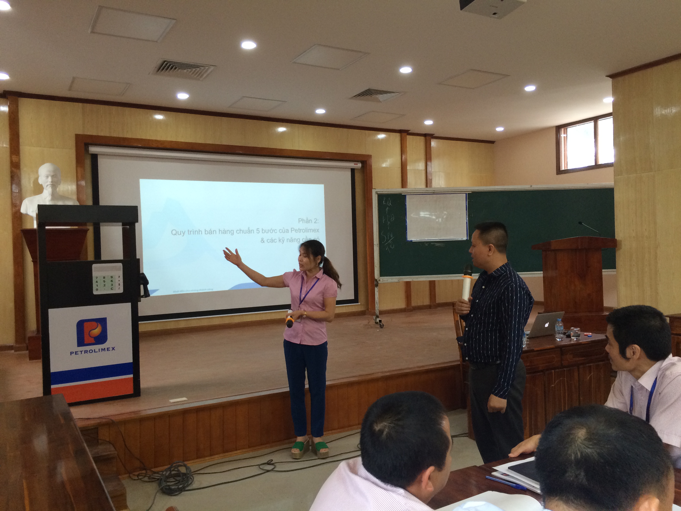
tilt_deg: -0.6
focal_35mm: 29
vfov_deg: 48.2
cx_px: 340
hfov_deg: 61.7
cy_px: 256
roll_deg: +1.4
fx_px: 571
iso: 80
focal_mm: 4.15
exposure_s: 1/33
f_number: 2.2
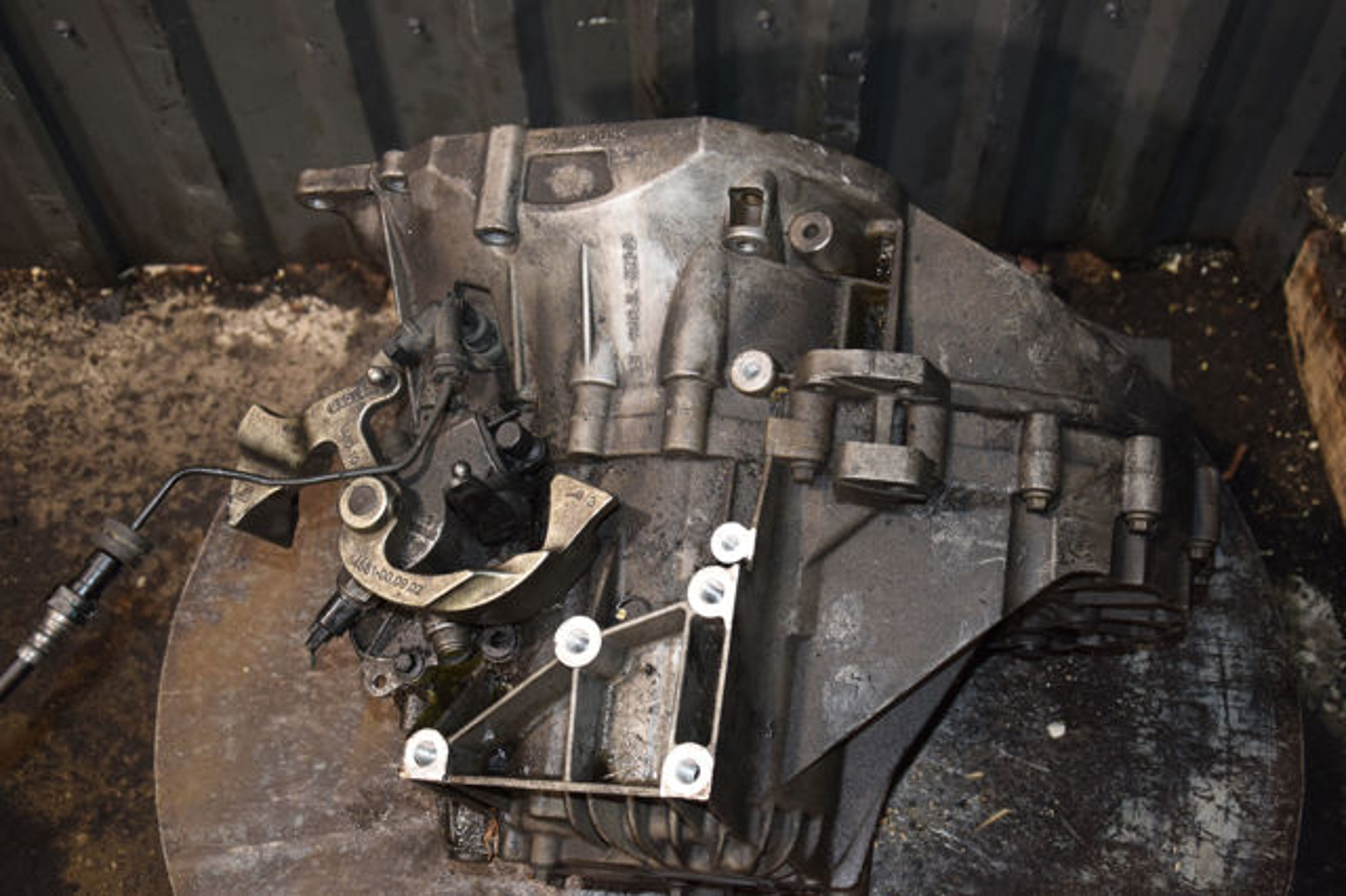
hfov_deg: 43.6
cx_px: 673
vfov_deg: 29.8
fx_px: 1682
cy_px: 448
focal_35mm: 45
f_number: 5
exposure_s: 1/60
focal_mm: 30
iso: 800
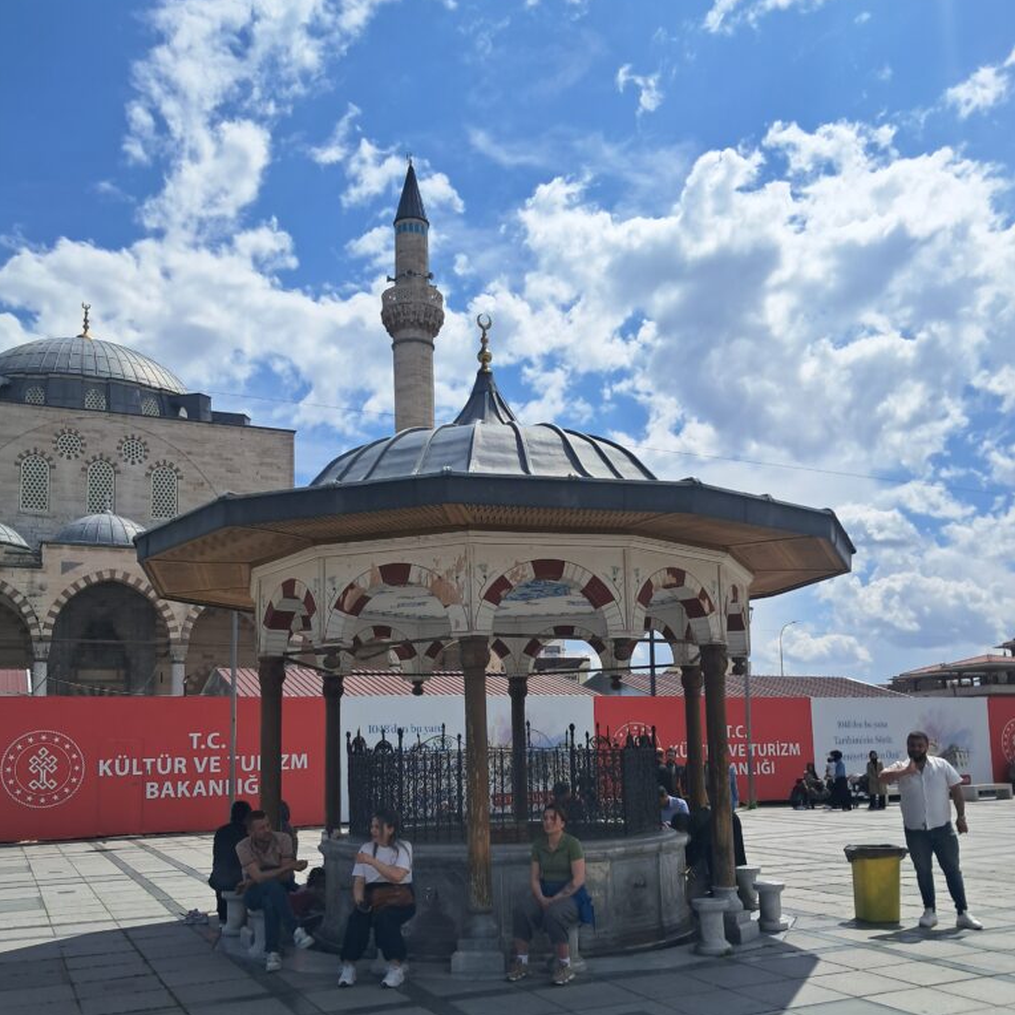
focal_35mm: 32
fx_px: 1062
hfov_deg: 51.1
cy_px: 619
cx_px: 506
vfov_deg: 50.7
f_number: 1.8
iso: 50
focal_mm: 4
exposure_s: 1/1664
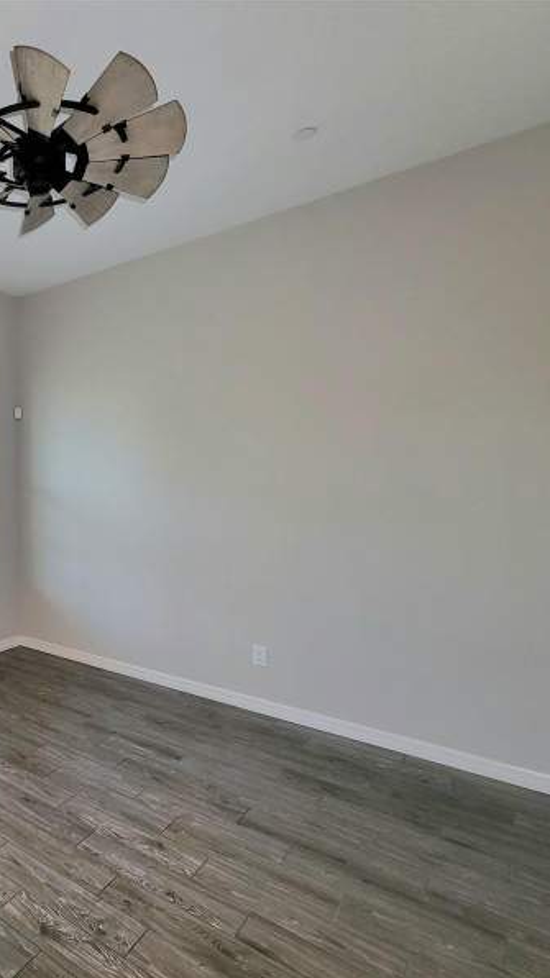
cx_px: -15
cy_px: 491
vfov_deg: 89.6
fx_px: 493
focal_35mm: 19
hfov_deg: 47.2
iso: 160
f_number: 2.2
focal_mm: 2.2
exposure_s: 1/60.2
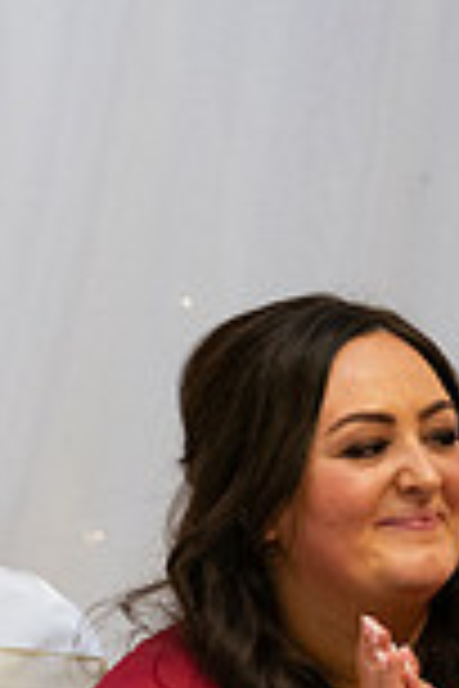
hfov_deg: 8.6
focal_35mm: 144
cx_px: -675
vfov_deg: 14.1
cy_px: 609
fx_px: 2754
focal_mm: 38
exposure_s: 1/160
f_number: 3.5
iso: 1250
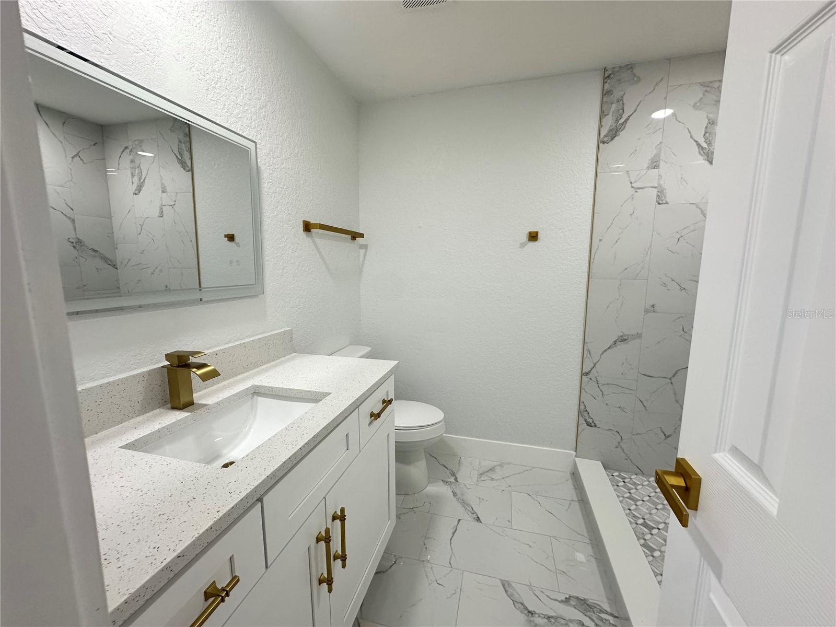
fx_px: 338
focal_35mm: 14
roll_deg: -0.2
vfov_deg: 85.7
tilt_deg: -8.3
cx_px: 418
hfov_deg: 102.1
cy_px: 314
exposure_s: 1/120
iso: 160
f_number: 2.2
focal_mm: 2.22
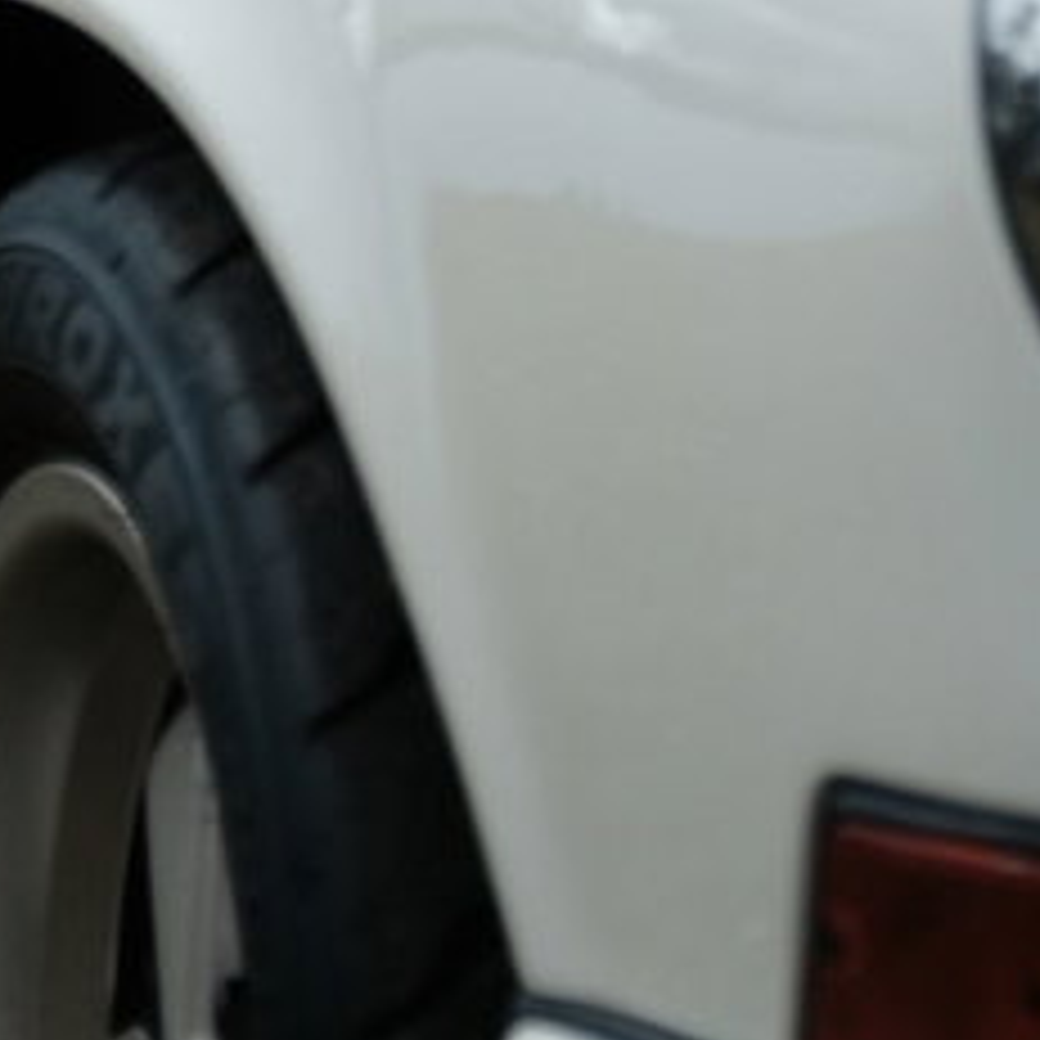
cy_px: -187
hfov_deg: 5.0
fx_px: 11931
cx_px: -63
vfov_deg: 5.0
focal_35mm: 351
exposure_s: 1/4000
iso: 640
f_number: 2.8
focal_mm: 55
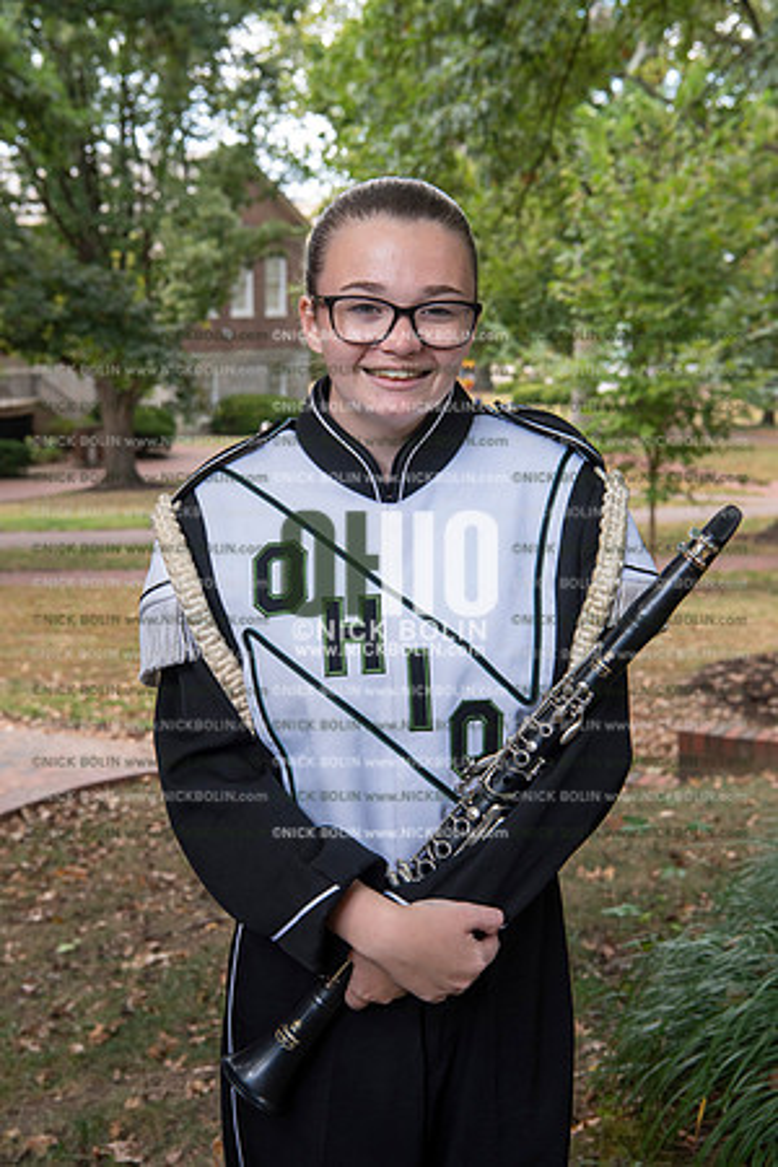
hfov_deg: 26.0
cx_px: 389
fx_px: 1686
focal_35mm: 52
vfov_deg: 38.2
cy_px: 584
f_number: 8
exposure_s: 1/100
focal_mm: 52
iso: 500
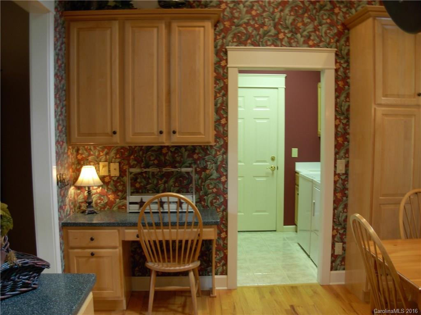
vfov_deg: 37.7
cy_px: 158
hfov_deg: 49.0
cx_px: 210
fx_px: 462
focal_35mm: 38
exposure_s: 1/6.3
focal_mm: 6.3
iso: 79
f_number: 2.9
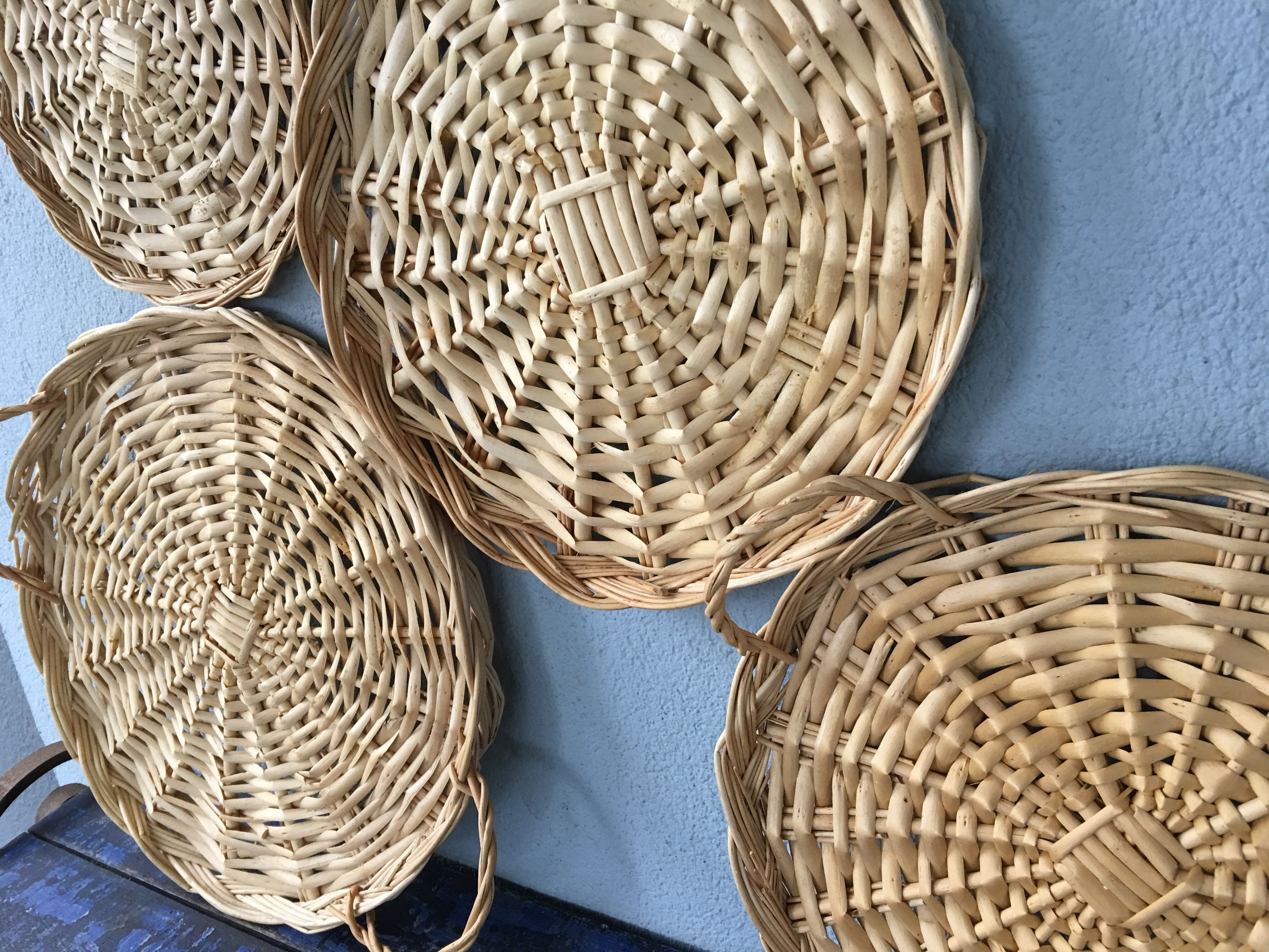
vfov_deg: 48.2
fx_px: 1063
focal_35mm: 29
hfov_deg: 61.7
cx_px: 634
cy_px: 476
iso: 64
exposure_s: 1/33
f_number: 2.2
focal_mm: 4.15
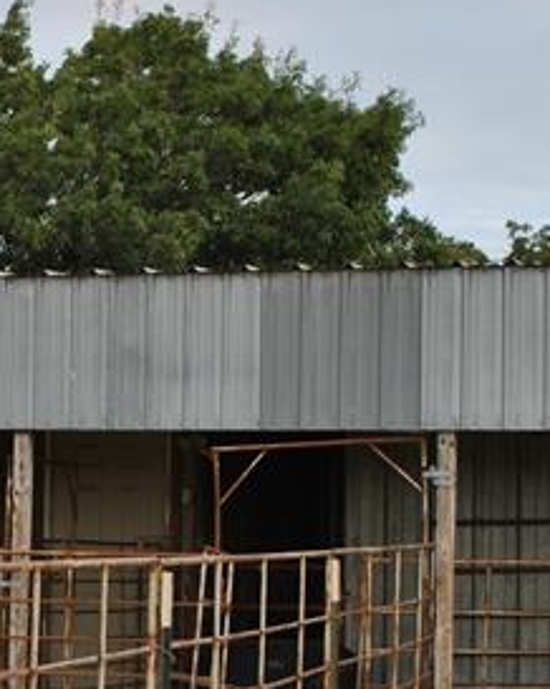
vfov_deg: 15.1
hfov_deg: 11.9
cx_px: -63
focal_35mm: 127
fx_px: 2587
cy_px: 450
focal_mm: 24
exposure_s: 1/160
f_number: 6.3
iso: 100
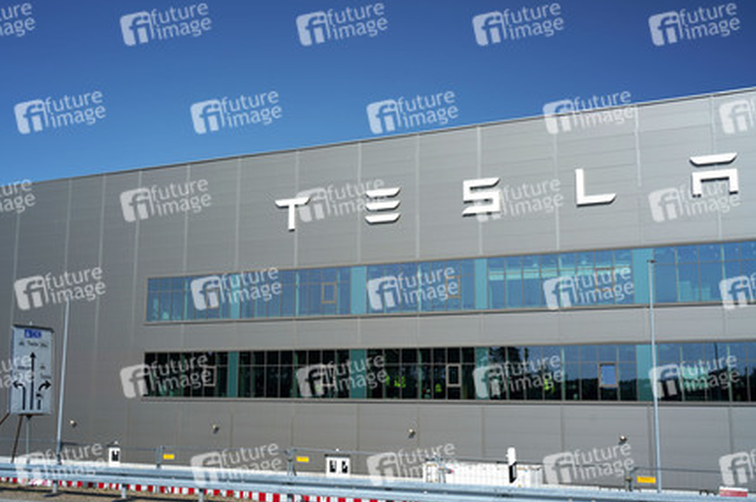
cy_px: 245
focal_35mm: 41
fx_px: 860
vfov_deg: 32.6
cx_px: 366
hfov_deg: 47.4
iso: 100
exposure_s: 1/200
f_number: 8
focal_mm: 39
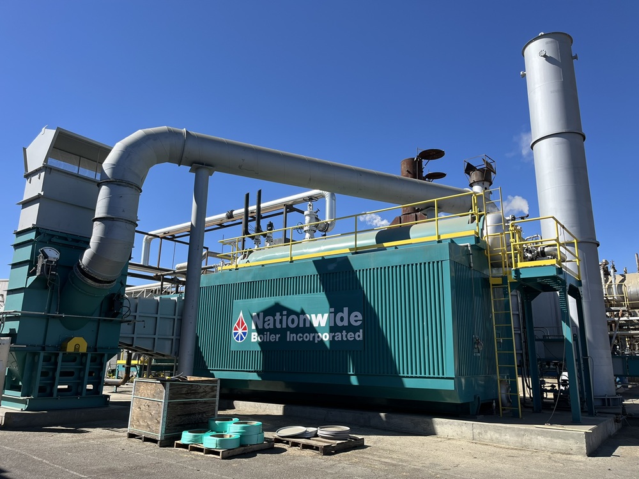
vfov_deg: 53.1
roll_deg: -0.7
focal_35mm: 26
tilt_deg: +15.6
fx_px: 480
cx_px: 320
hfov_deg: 67.3
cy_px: 240
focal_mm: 5.1
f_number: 1.6
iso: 50
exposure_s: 1/2688
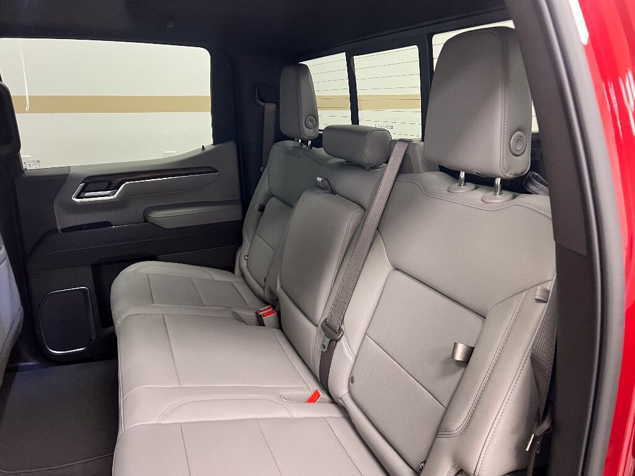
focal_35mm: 26
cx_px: 318
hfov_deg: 67.3
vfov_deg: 53.1
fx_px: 477
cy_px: 238
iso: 500
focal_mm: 5.7
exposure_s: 1/60
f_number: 1.5
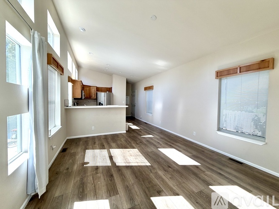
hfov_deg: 102.1
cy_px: 104
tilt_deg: -1.6
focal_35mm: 14
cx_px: 140
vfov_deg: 85.7
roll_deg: -0.6
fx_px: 113
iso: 50
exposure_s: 1/187
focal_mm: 2.22
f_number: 2.2
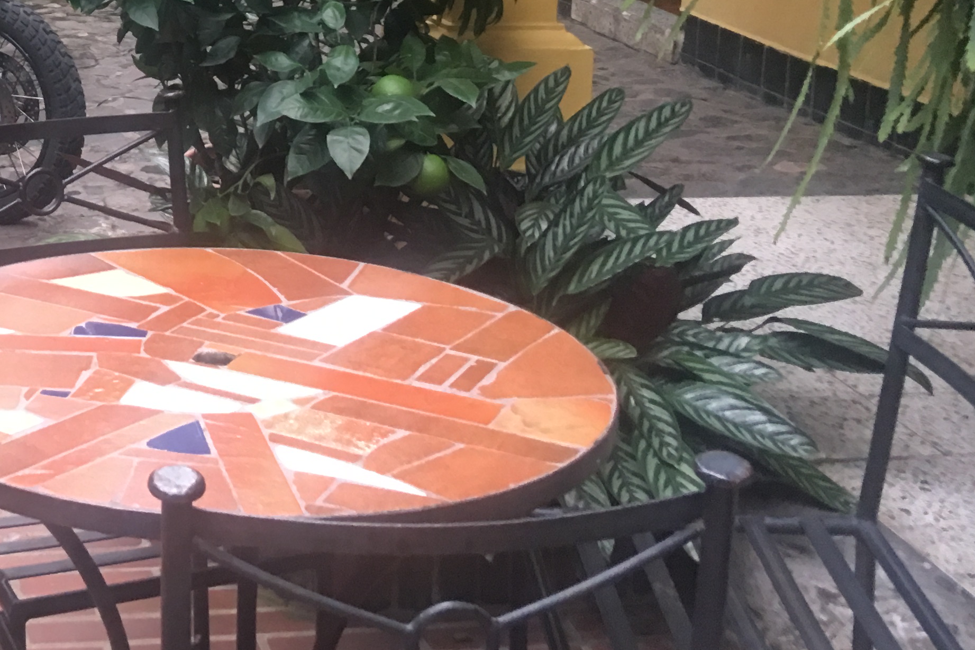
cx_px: -85
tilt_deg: -5.8
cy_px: -60
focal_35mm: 66
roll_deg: +0.0
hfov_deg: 28.0
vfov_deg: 19.7
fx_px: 1787
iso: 64
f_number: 2.2
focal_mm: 4.15
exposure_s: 1/15
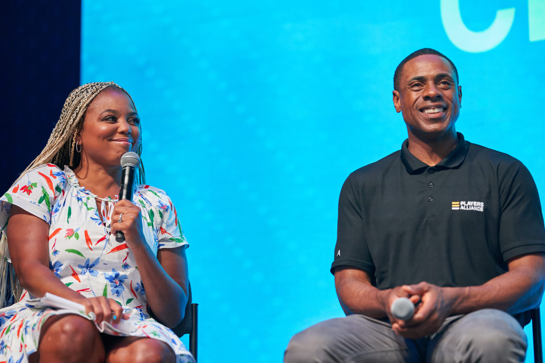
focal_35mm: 135
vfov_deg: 10.2
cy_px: 182
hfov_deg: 15.2
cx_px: 272
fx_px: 2044
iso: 3200
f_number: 2.2
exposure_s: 1/500
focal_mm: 135
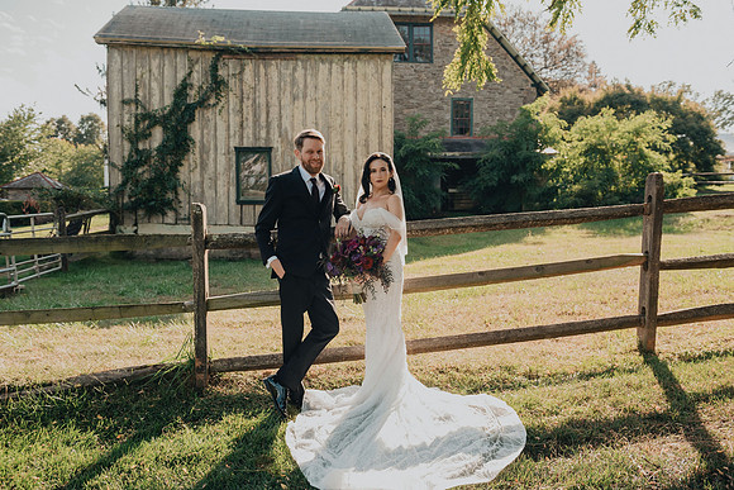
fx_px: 632
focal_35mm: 31
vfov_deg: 42.3
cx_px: 367
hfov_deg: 60.3
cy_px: 245
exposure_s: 1/640
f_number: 4
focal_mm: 31
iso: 400
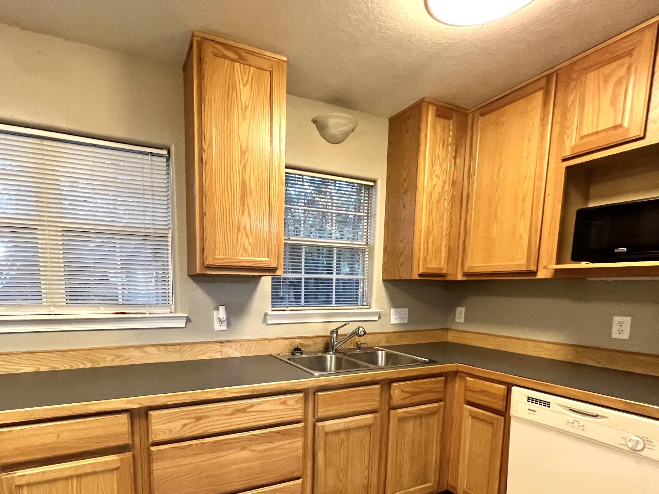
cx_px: 281
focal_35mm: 18
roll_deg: -1.2
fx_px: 343
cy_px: 338
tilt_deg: -8.2
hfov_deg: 87.2
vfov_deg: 69.1
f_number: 1.8
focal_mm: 1.57
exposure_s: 1/60
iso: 500
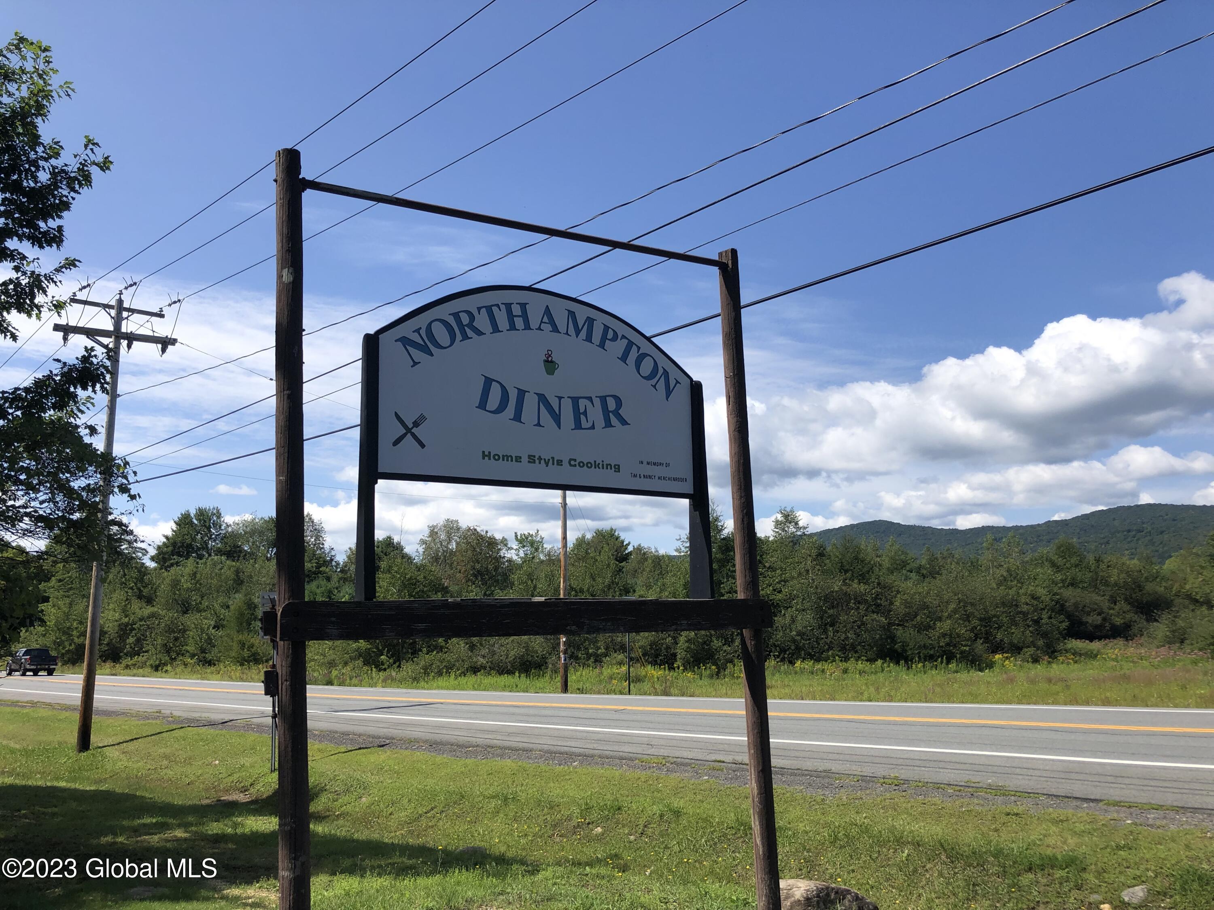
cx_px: 607
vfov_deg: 49.7
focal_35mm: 28
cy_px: 455
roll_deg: +4.2
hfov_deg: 63.4
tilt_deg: +9.4
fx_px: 982
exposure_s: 1/2433
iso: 20
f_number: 1.8
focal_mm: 3.99
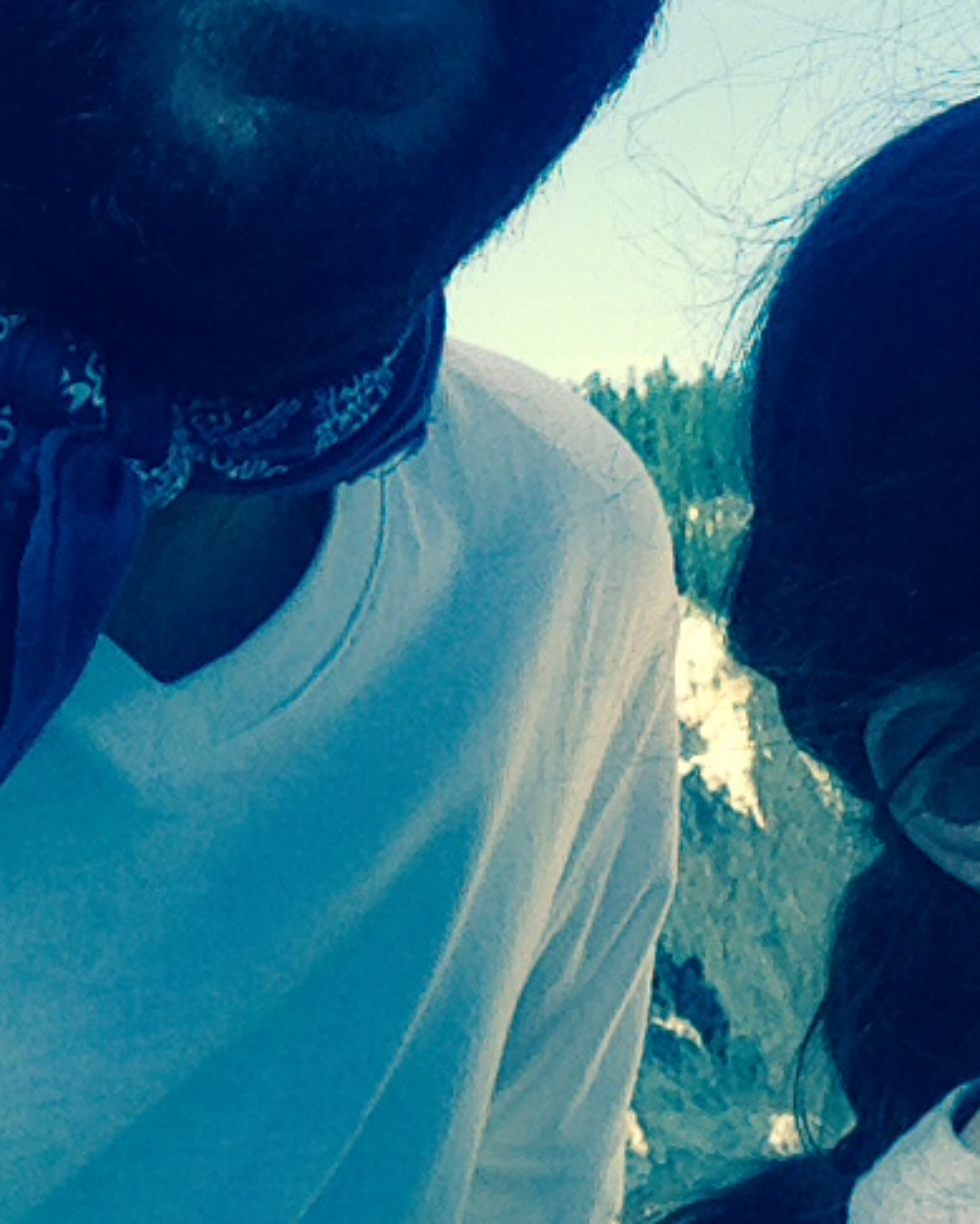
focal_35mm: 90
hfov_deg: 16.0
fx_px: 3262
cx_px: 1335
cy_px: 307
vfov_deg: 21.1
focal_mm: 2.18
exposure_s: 1/575
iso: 32
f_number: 2.4
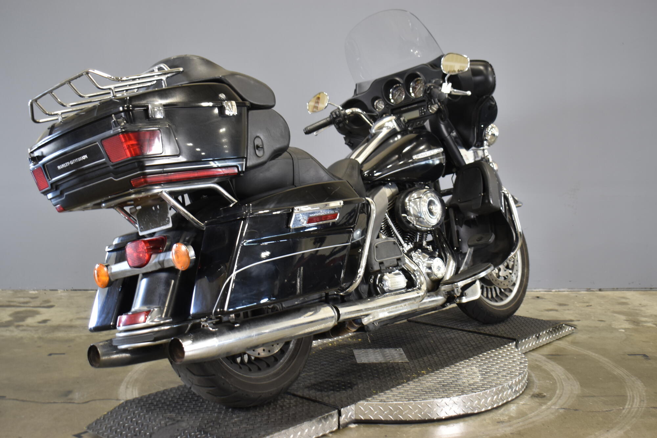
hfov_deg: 42.3
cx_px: 328
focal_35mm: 46
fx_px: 848
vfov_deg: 28.9
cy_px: 219
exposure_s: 1/15
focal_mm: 31
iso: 400
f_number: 4.2
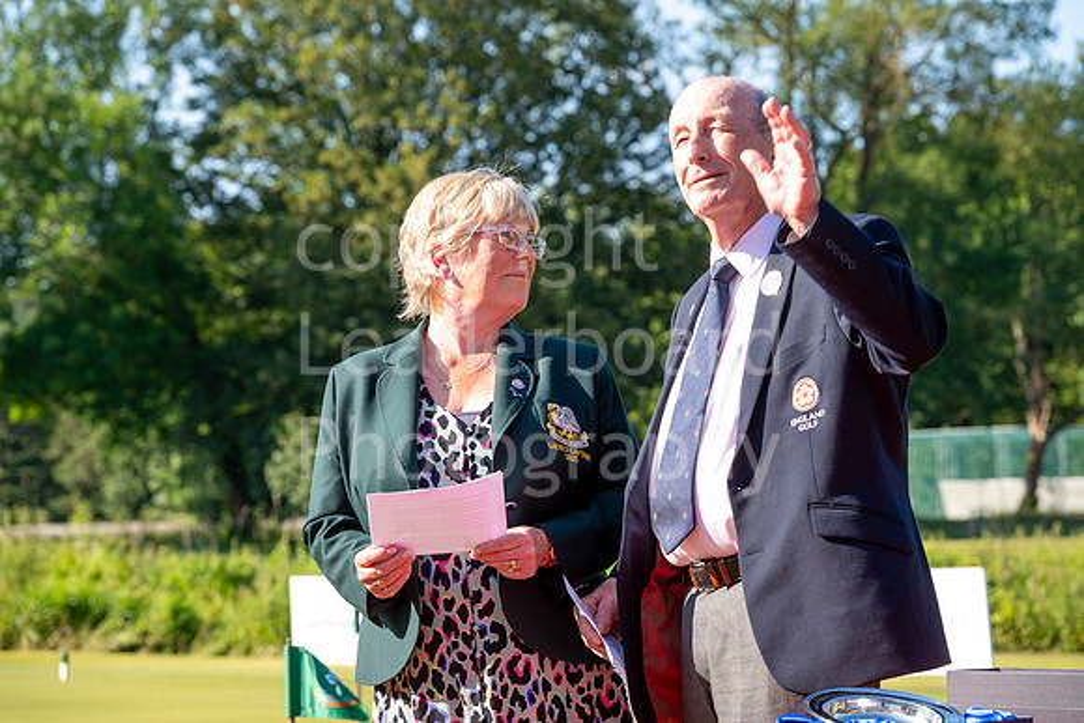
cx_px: 542
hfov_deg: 17.1
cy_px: 362
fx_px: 3614
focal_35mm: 120
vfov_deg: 11.4
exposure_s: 1/200
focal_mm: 120
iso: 200
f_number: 8
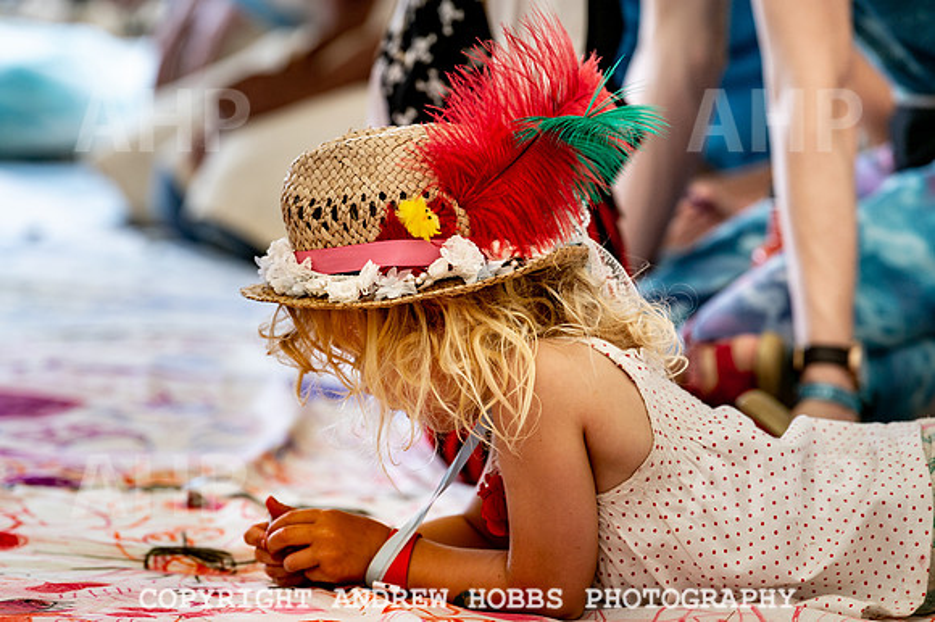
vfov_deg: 6.6
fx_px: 5422
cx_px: 449
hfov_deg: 9.9
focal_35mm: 209
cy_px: 314
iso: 140
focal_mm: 200
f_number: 4.5
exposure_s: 1/160
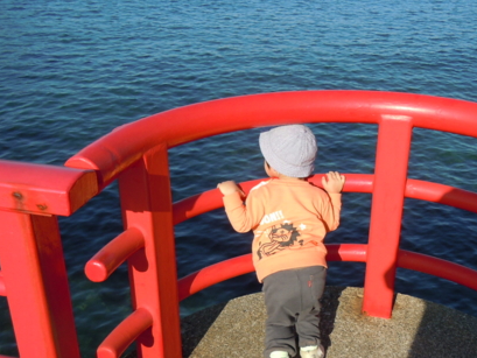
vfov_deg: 32.8
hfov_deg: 42.7
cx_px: 292
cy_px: 211
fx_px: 606
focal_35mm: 44
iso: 100
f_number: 3.5
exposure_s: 1/800
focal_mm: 5.4
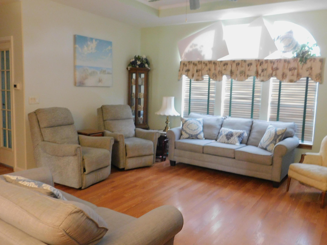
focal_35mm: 30
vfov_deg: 46.8
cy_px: 122
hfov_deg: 60.0
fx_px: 283
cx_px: 164
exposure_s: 1/13
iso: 400
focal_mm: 5.3
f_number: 3.2
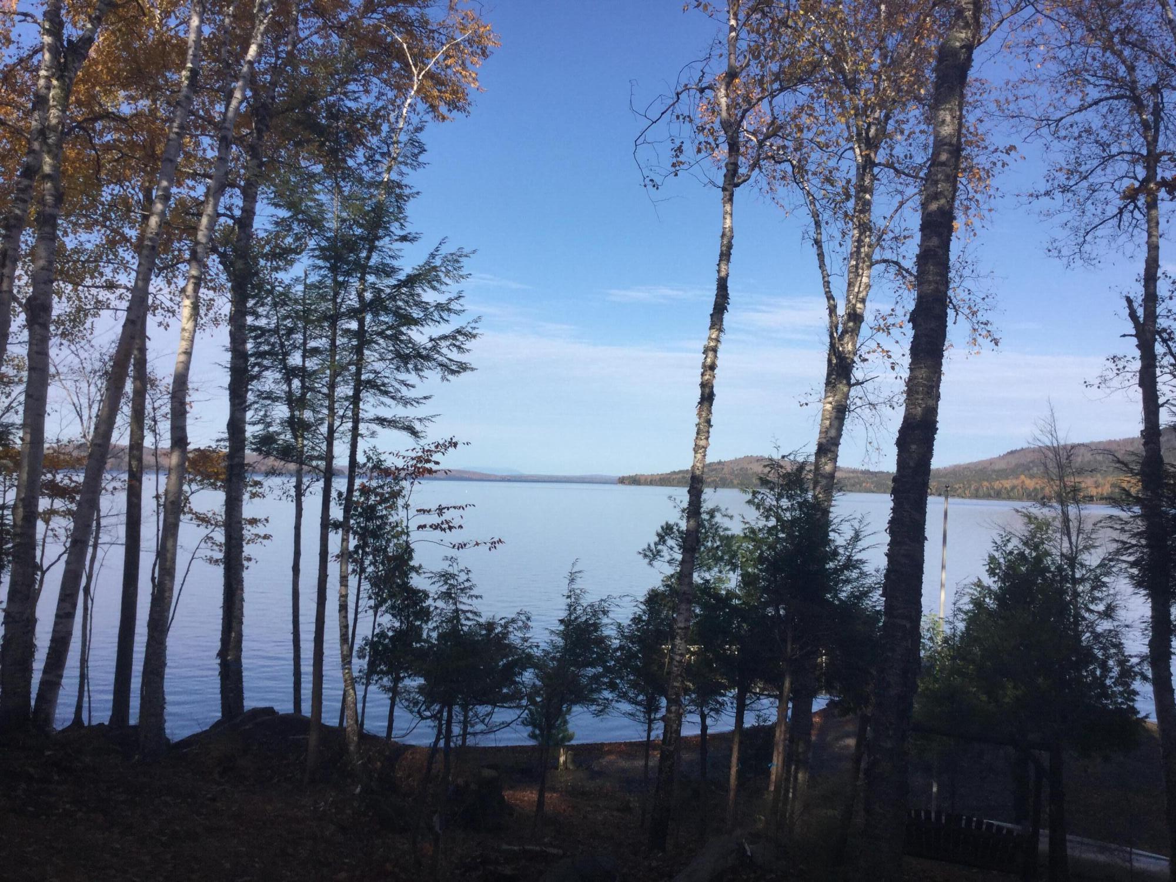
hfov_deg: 58.4
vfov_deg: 45.4
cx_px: 588
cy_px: 441
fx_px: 1053
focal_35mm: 31
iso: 25
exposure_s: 1/1217
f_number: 2.4
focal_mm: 3.3
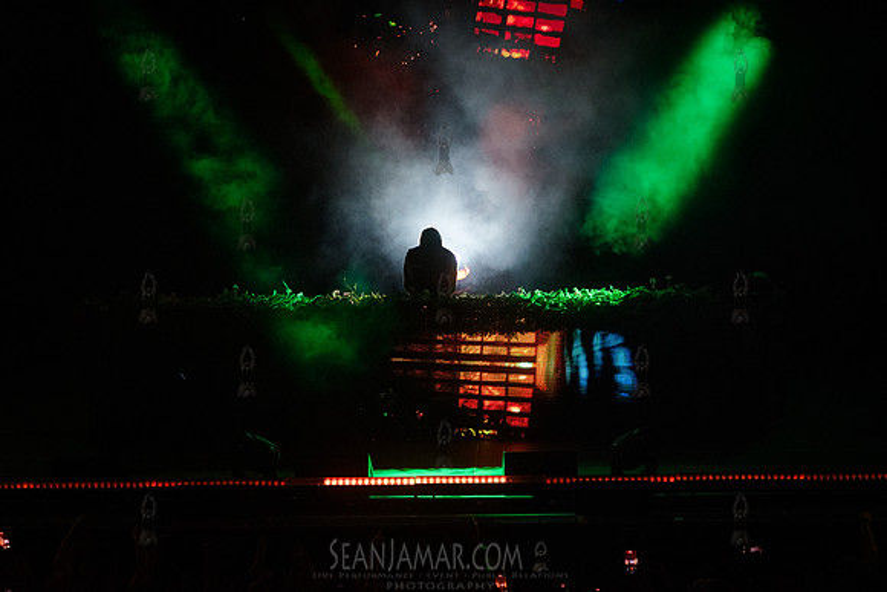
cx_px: 444
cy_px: 296
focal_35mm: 146
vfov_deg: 9.4
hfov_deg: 14.1
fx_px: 3595
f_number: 4
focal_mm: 145
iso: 6400
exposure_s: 1/400
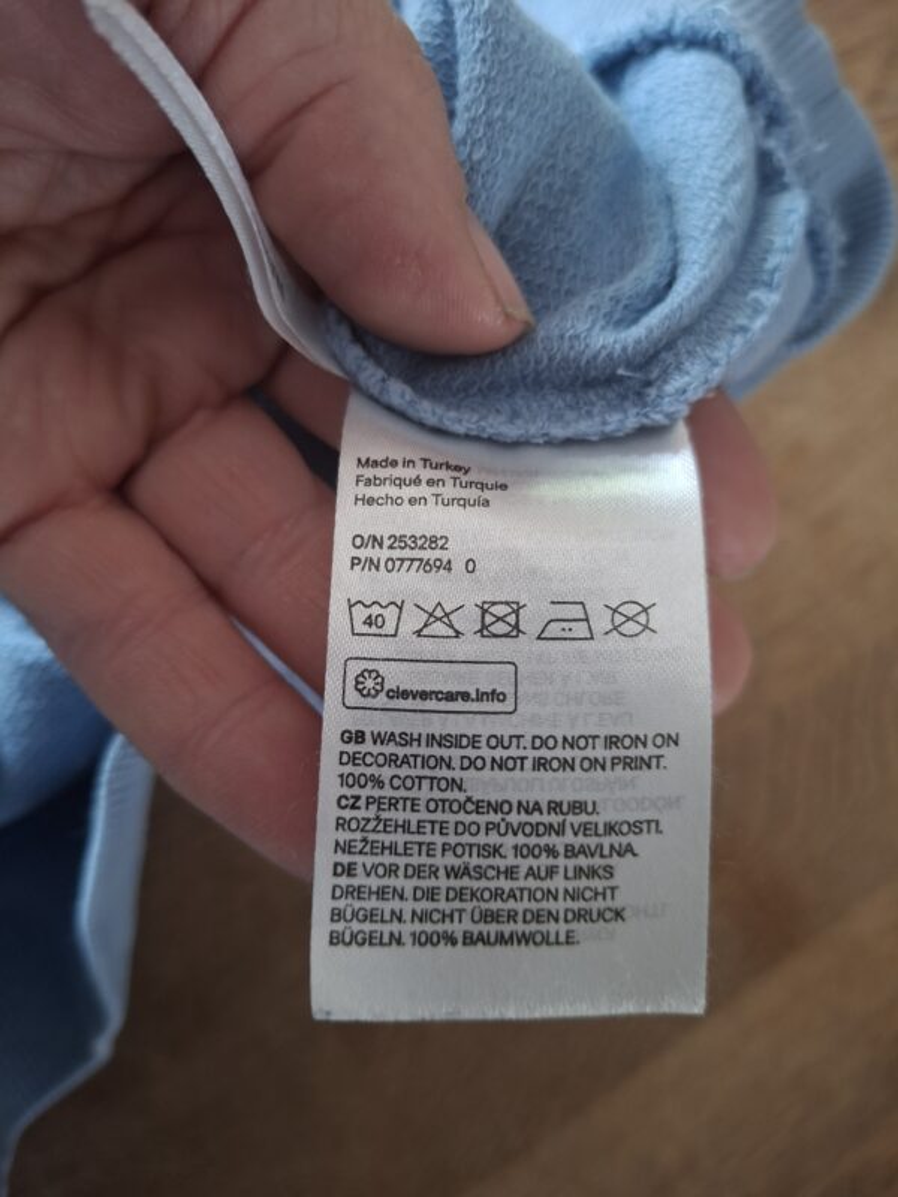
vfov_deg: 73.9
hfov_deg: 58.9
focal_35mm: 23
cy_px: 598
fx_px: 796
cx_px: 449
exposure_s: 1/25
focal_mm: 5.54
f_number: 1.8
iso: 400
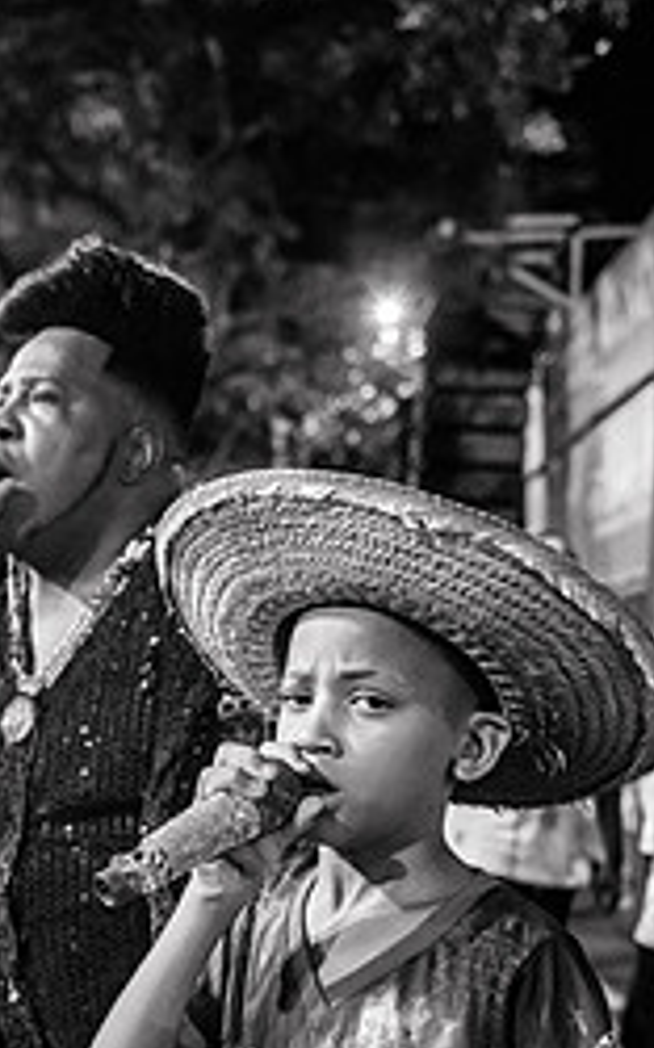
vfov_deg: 43.4
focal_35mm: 44
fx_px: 1256
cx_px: 147
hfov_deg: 28.7
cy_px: 822
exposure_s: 1/320
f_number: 2.2
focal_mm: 24
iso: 2500
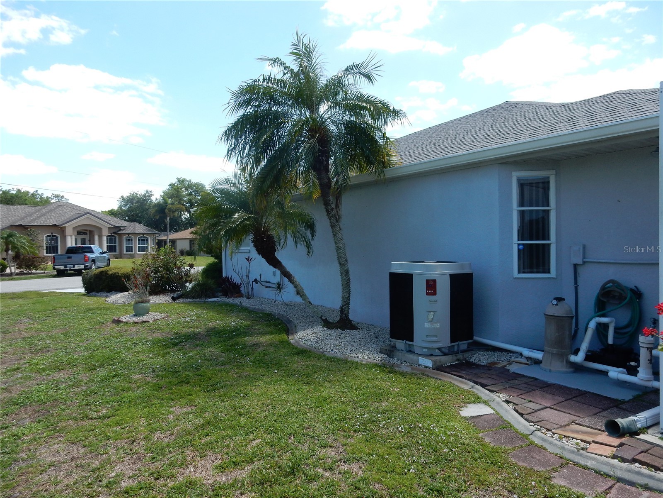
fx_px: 479
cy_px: 249
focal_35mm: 25
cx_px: 332
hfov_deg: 69.4
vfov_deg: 54.9
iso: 125
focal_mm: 4.5
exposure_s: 1/640
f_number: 3.7
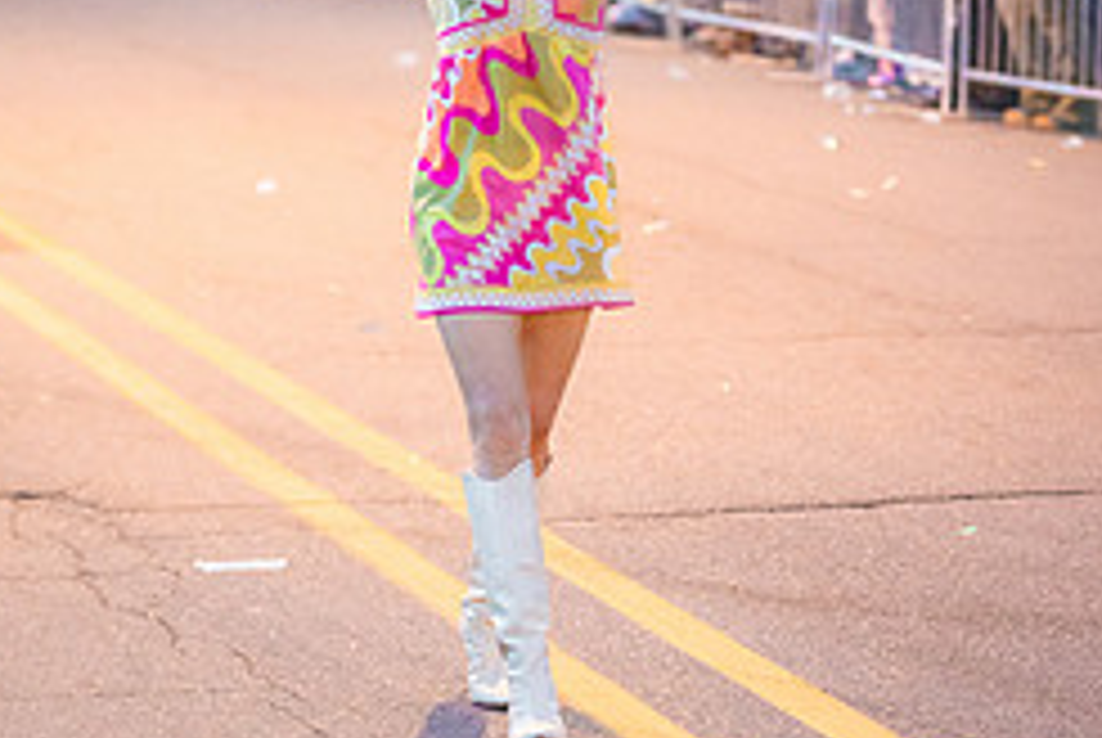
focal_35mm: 165
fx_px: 5057
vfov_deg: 8.3
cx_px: 535
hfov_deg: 12.4
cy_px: 50
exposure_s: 1/250
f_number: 2.8
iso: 8000
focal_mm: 90
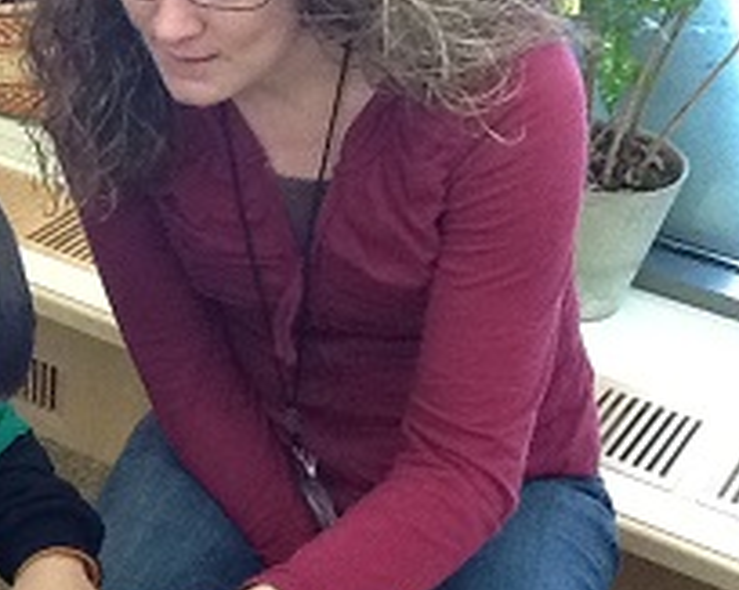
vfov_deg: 19.4
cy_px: 331
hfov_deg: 23.6
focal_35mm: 79
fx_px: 1727
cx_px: 85
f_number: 2.4
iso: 250
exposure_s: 1/30
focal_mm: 2.03
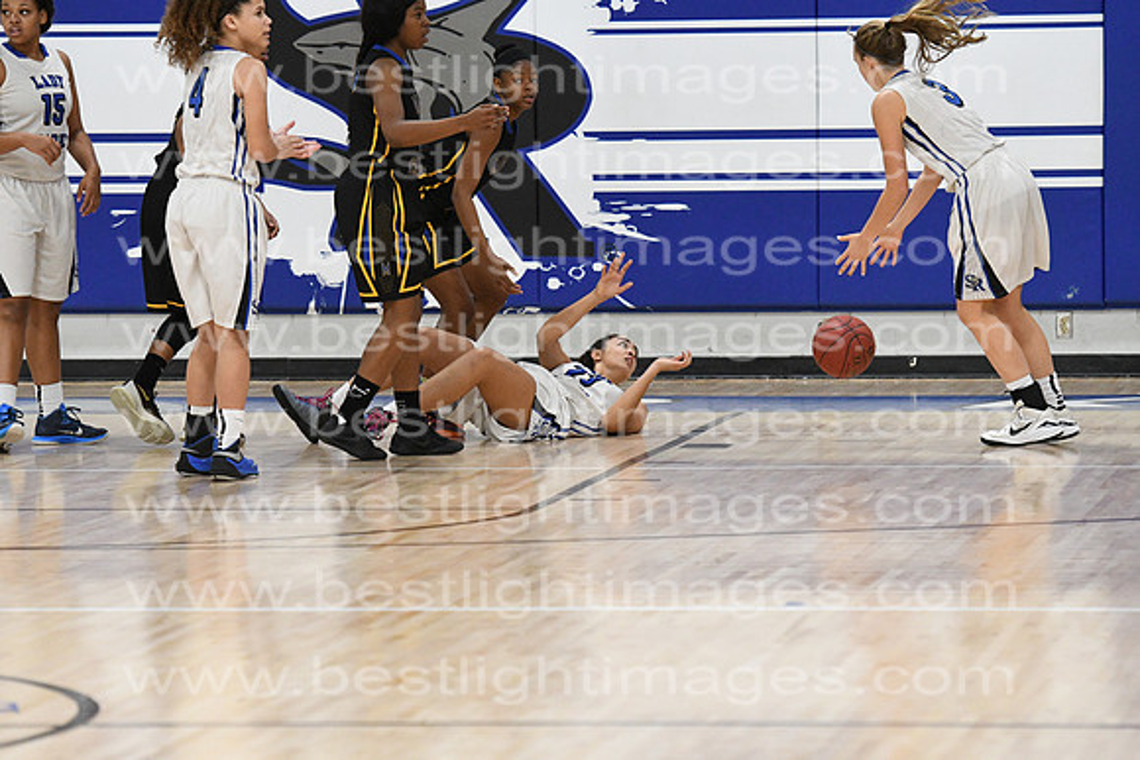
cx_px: 570
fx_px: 6889
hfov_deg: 9.5
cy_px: 380
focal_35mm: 218
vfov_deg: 6.3
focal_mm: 145
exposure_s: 1/640
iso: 5000
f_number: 4
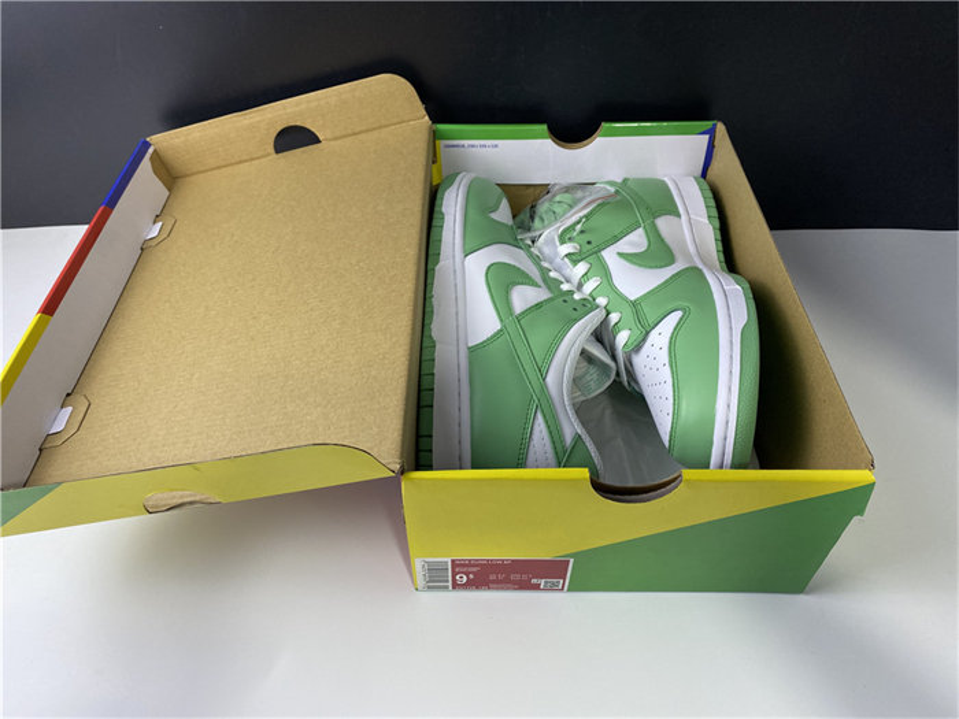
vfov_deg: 53.1
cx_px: 480
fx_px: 720
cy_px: 360
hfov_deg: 67.3
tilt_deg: -43.5
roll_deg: +1.2
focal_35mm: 26
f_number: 1.8
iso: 125
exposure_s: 1/71
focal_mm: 4.25
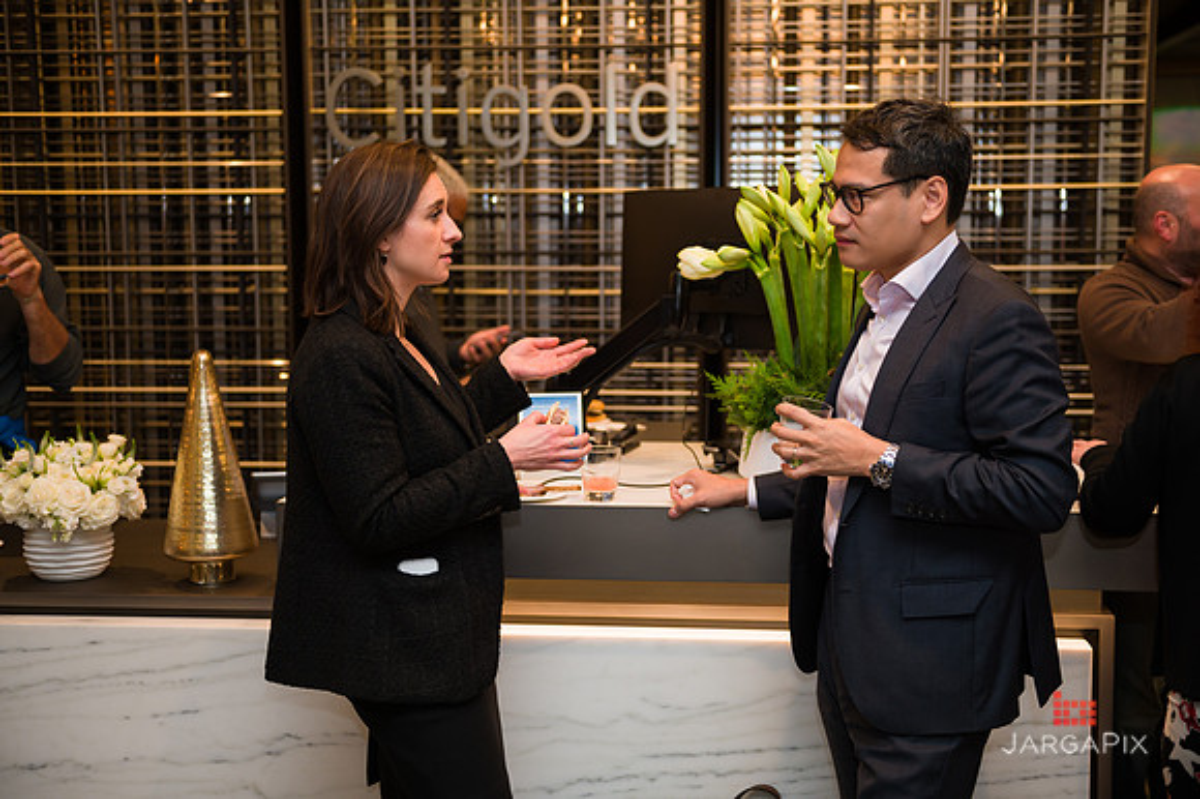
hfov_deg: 41.1
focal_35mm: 48
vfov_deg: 28.0
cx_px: 600
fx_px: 1599
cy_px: 400
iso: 400
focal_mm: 48
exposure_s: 1/160
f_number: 3.2
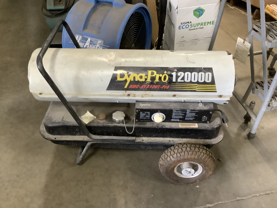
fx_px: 248
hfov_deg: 58.4
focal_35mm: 31
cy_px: 104
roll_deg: -1.0
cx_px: 138
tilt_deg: -43.7
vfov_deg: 45.4
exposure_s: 1/40
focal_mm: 3.3
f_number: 2.4
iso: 320
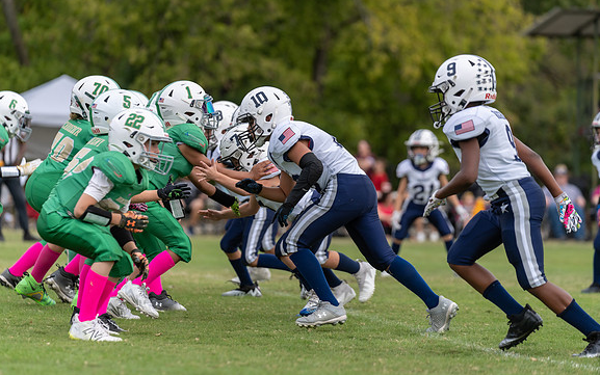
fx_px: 3353
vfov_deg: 6.4
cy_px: 190
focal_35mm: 205
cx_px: 301
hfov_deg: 10.2
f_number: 3.5
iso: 200
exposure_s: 1/1250
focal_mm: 200
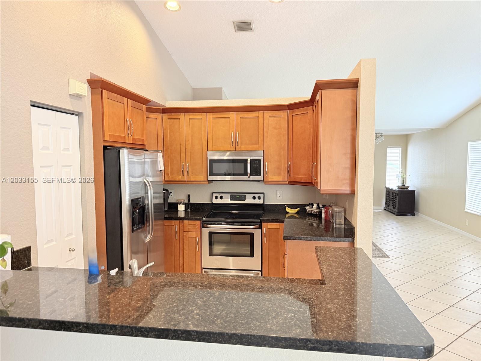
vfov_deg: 56.8
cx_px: 240
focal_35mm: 24
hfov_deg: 71.6
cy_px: 180
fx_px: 333
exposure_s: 1/60
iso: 250
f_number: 1.78
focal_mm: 6.76
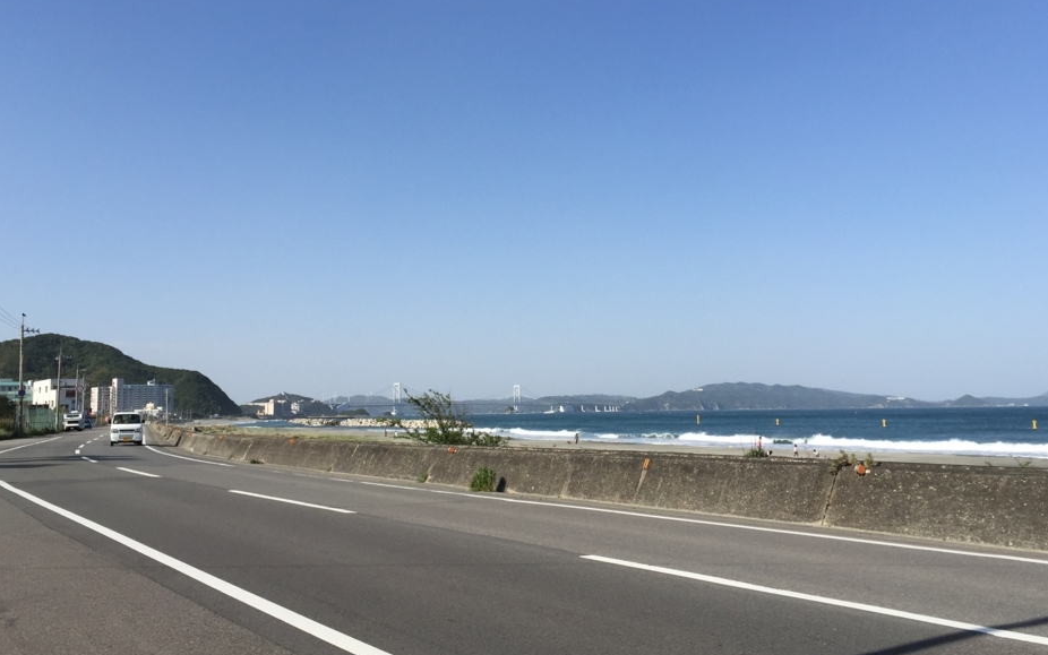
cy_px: 310
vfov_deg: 37.3
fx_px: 971
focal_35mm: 34
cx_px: 504
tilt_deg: +5.9
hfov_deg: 56.7
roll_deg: +0.1
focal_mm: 4.15
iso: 32
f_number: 2.2
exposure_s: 1/2475
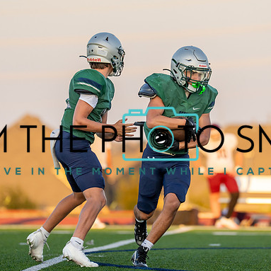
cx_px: 173
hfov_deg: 4.5
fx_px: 3472
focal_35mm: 392
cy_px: 121
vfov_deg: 4.5
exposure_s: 1/1600
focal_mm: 200
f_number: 2.8
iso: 400
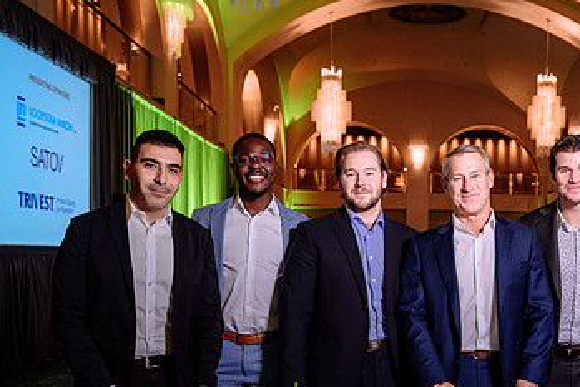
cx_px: 429
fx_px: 790
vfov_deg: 27.2
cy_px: 287
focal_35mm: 49
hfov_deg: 39.3
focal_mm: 29
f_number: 4
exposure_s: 1/60
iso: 1000
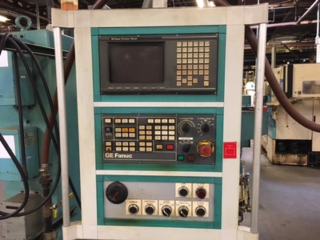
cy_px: 120
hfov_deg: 61.7
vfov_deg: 48.2
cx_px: 160
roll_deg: +1.4
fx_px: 268
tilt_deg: -6.1
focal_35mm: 29
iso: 200
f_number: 2.2
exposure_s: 1/30
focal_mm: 4.15
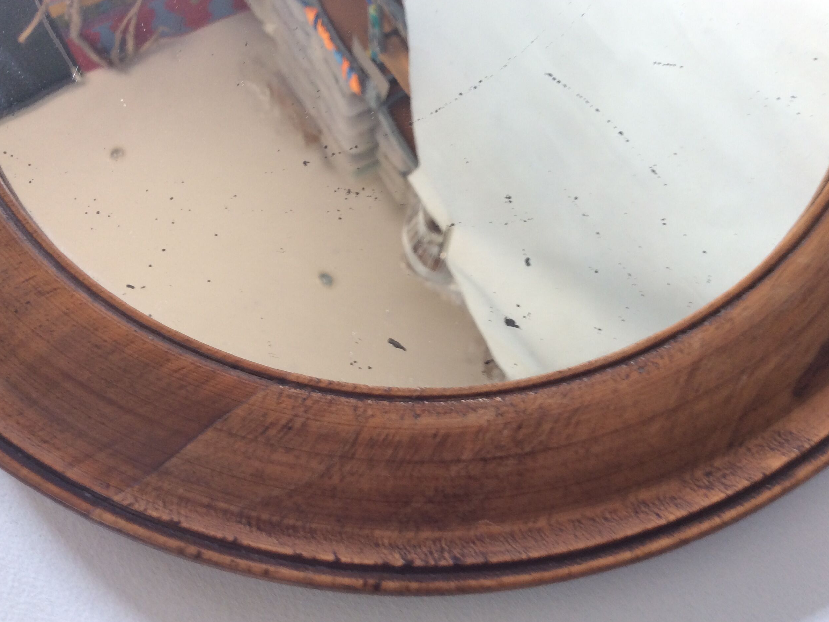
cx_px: 405
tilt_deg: -69.5
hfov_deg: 55.4
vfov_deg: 42.9
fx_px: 790
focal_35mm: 33
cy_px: 317
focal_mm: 3.3
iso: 32
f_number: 2.4
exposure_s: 1/25
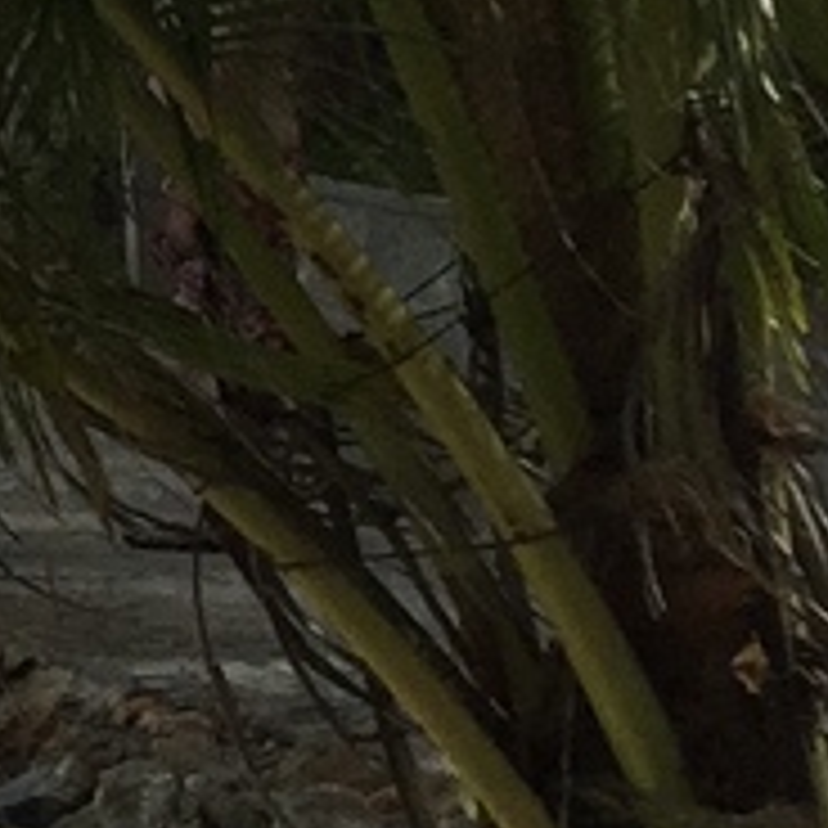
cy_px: -166
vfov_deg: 7.8
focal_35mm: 223
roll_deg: -1.3
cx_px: -2466
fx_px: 6035
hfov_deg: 6.4
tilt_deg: -0.6
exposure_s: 1/1980
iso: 32
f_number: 2.2
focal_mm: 4.15
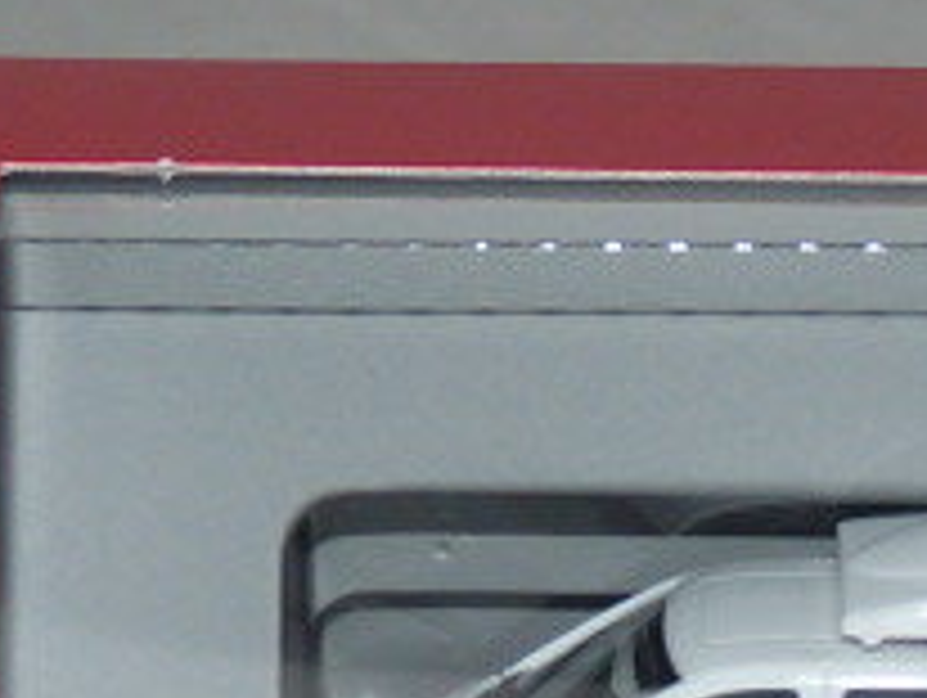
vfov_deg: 6.1
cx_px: 950
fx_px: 6488
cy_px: 635
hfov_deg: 8.1
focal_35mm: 242
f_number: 3
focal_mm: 7.8
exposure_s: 1/30
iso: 100
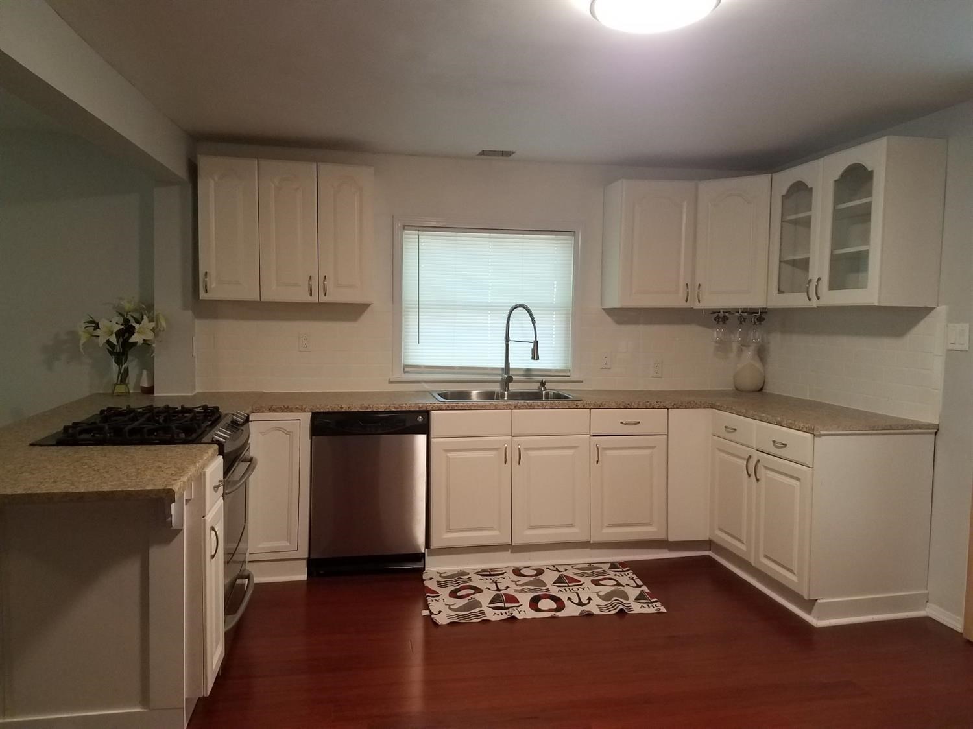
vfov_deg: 53.0
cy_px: 364
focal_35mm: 26
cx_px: 486
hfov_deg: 67.3
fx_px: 731
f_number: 1.7
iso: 160
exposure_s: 1/30
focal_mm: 4.2
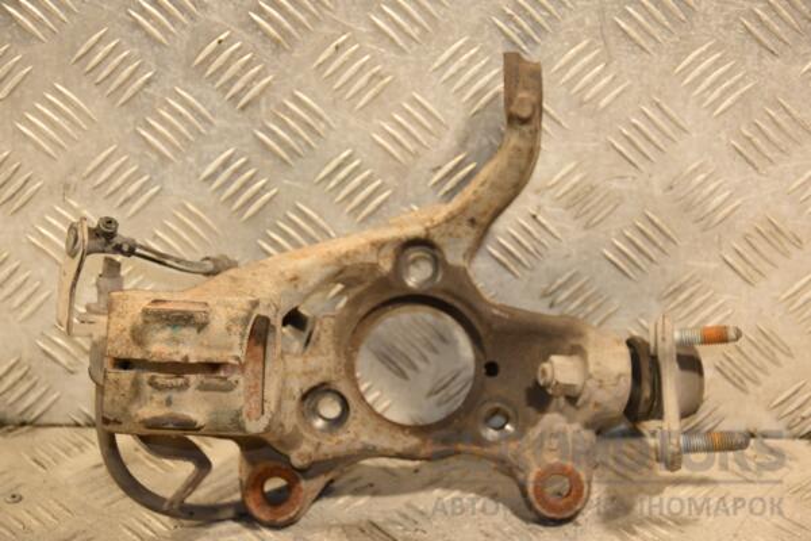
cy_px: 270
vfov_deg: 14.7
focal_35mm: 93
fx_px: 2095
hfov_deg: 21.9
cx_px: 406
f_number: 5.3
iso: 800
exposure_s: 1/125
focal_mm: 62
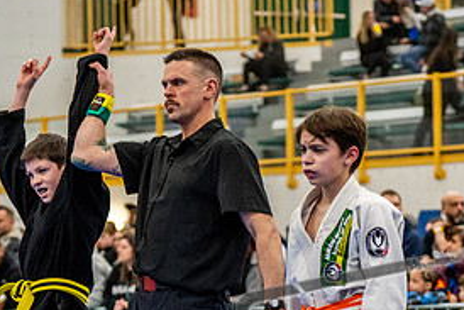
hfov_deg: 13.9
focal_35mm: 148
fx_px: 1908
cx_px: 240
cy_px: 321
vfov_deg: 9.2
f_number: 2.8
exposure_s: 1/500
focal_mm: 70
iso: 5000
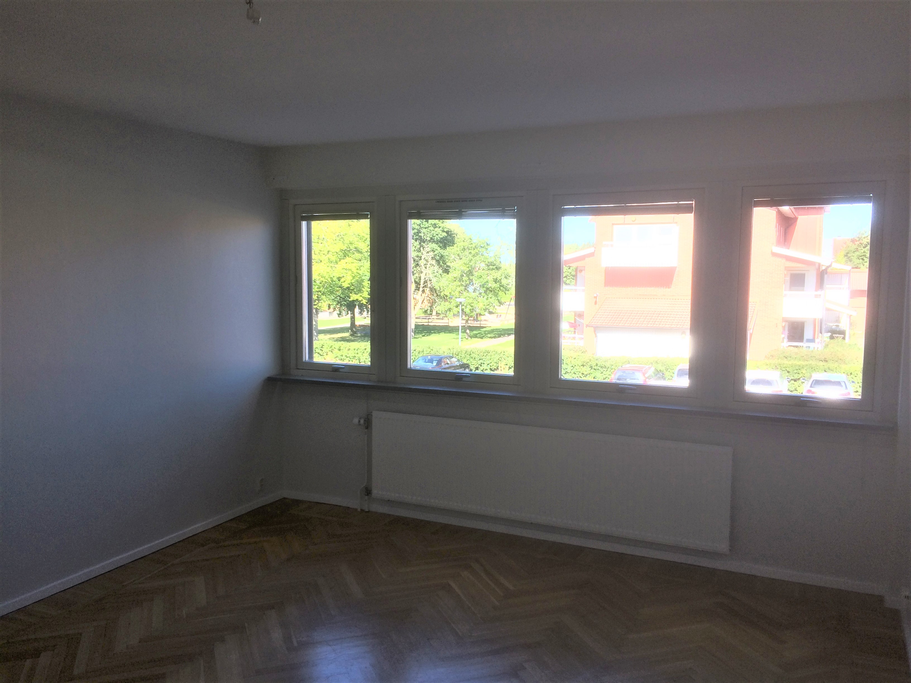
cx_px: 456
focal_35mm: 29
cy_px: 342
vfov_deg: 48.2
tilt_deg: -4.6
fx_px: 763
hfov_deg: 61.7
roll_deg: -0.2
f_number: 2.2
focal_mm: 4.15
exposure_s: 1/261
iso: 32
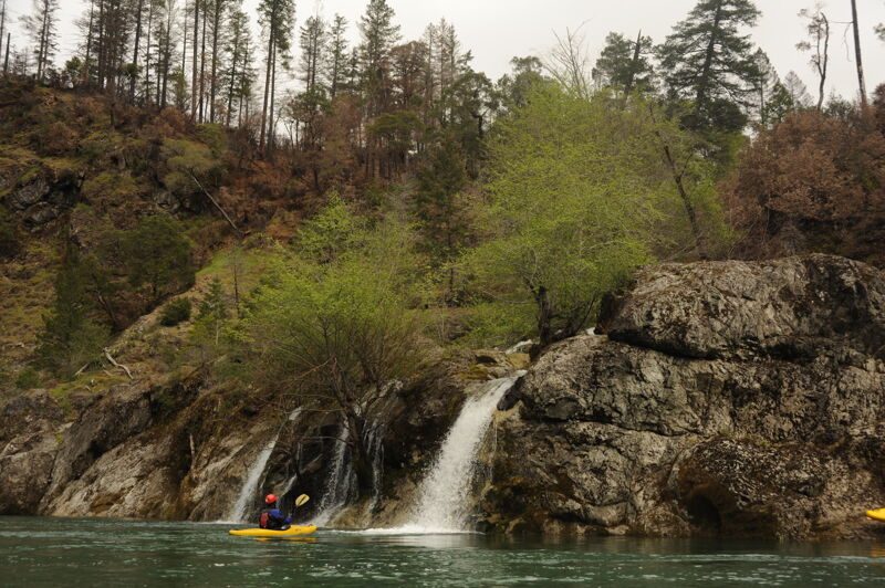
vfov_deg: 35.0
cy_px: 294
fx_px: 933
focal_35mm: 38
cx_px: 442
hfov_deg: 50.7
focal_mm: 38
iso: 200
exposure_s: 1/320
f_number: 9
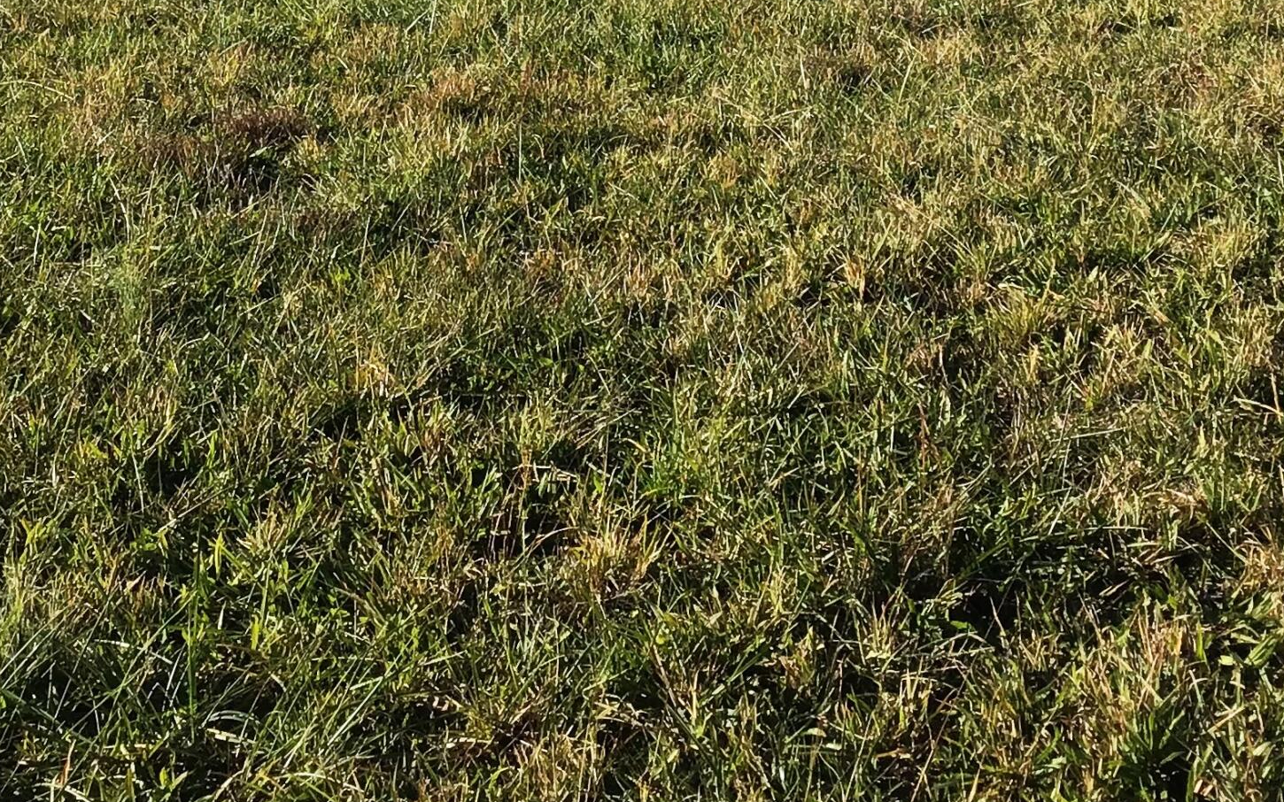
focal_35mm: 68
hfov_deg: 30.2
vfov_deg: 18.1
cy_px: -175
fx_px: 2379
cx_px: 599
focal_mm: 3.3
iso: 25
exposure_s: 1/1072
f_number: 2.4
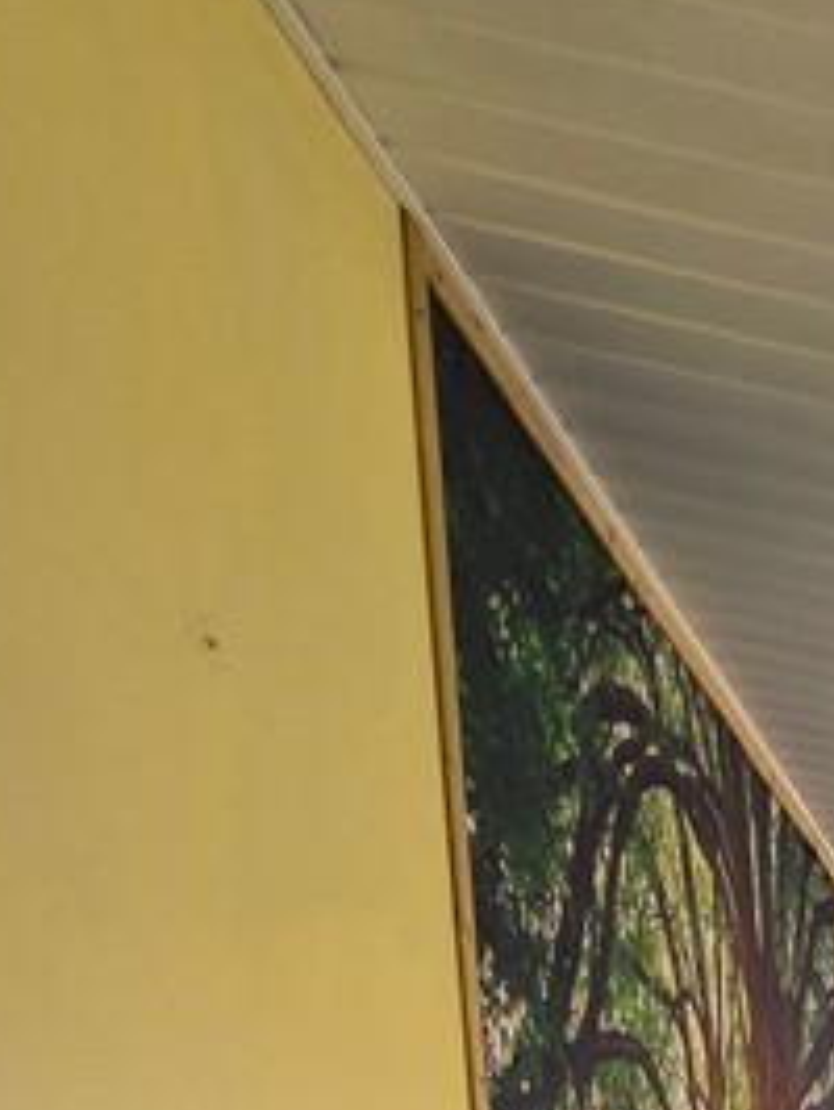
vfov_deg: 26.3
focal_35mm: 50
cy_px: 1711
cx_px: 1409
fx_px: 1604
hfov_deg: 21.6
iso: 100
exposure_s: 1/120
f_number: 1.9
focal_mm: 2.2
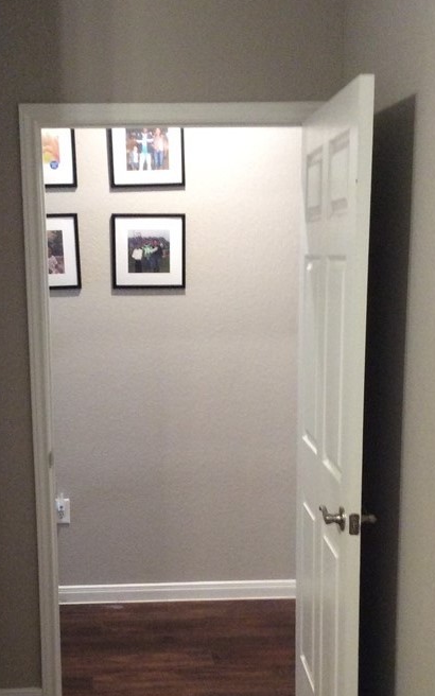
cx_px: 176
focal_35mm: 53
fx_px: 1005
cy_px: 435
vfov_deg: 38.0
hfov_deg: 24.4
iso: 200
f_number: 2.4
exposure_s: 1/24
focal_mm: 3.3
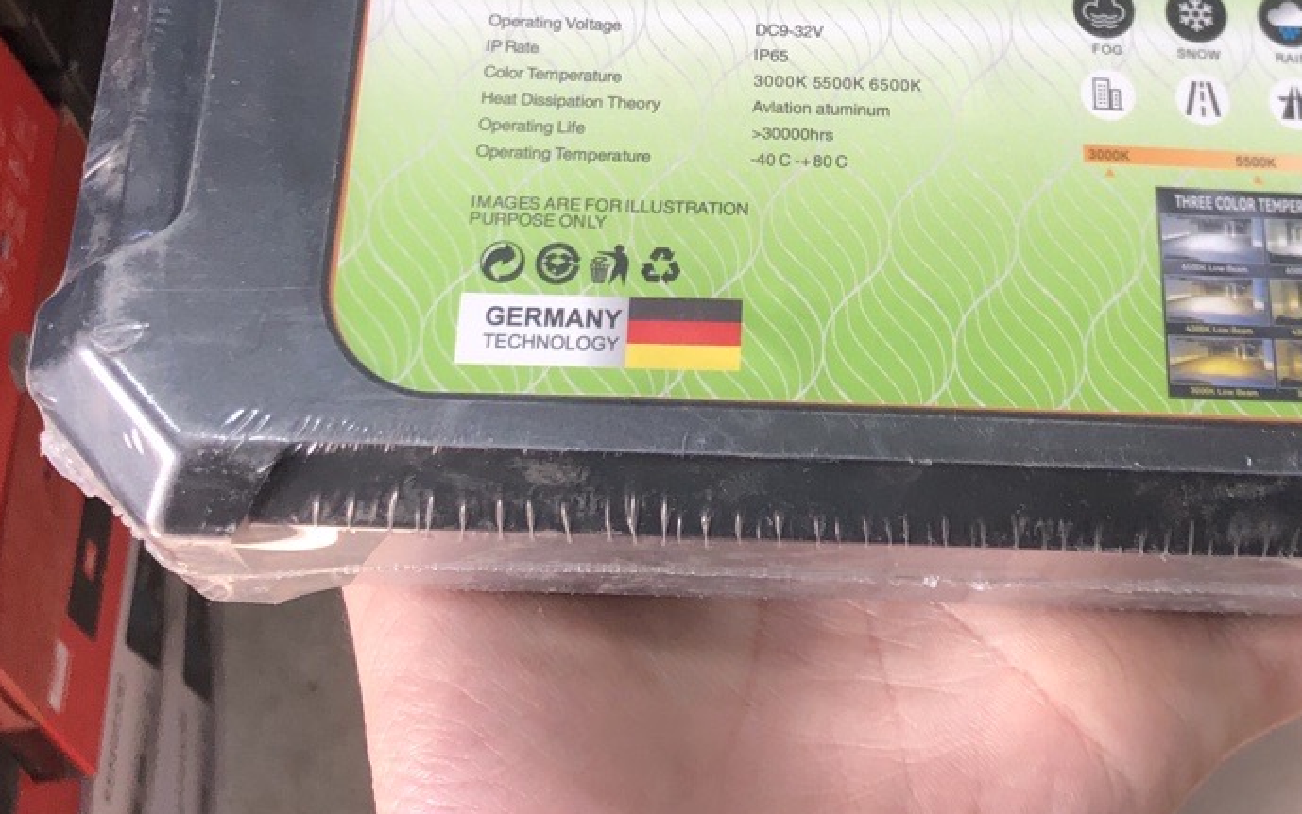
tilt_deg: -52.2
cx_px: 847
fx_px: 2201
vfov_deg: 19.9
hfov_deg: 32.7
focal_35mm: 62
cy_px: -110
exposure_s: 1/120
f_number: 1.8
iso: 50
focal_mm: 4
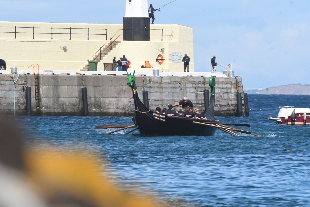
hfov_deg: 3.4
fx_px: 5166
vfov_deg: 2.3
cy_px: 104
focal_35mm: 600
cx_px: 155
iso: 640
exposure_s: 1/640
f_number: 13
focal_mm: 400
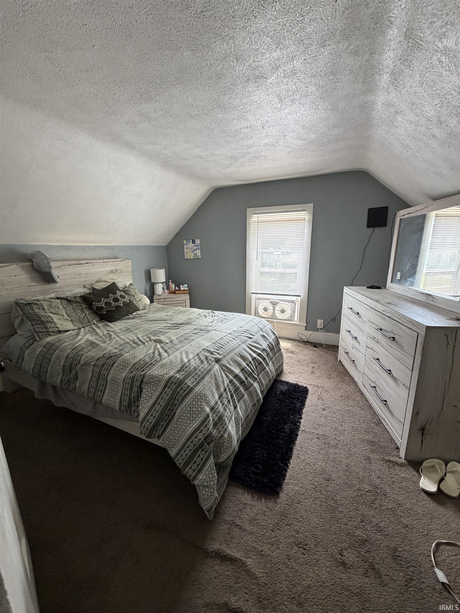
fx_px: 248
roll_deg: -0.1
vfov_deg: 102.1
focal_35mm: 14
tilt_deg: -12.8
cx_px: 230
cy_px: 306
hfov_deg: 85.7
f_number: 2.2
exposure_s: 1/83
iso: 320
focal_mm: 2.22
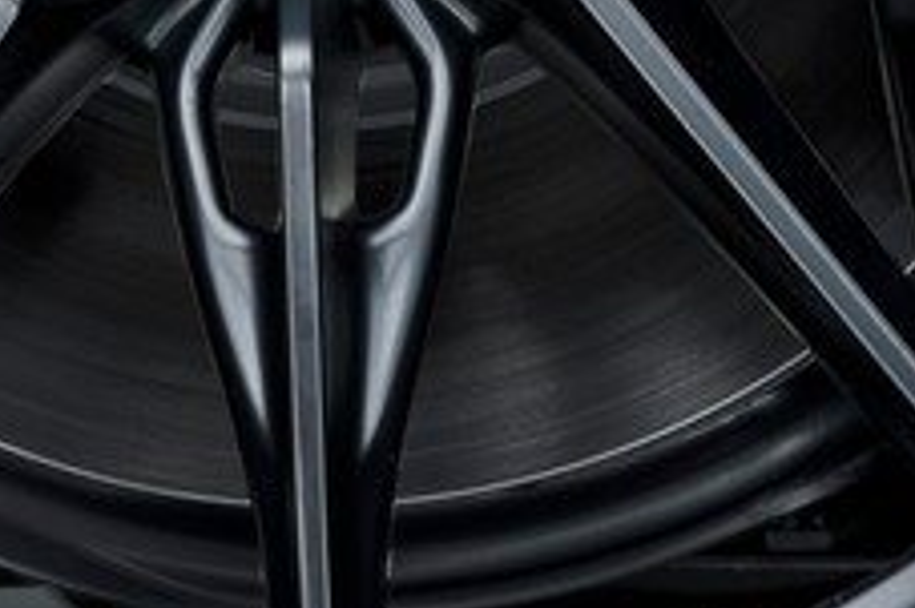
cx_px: 826
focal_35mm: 353
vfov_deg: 3.9
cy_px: -566
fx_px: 8965
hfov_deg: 5.8
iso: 100
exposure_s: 3.2
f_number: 8
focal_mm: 50
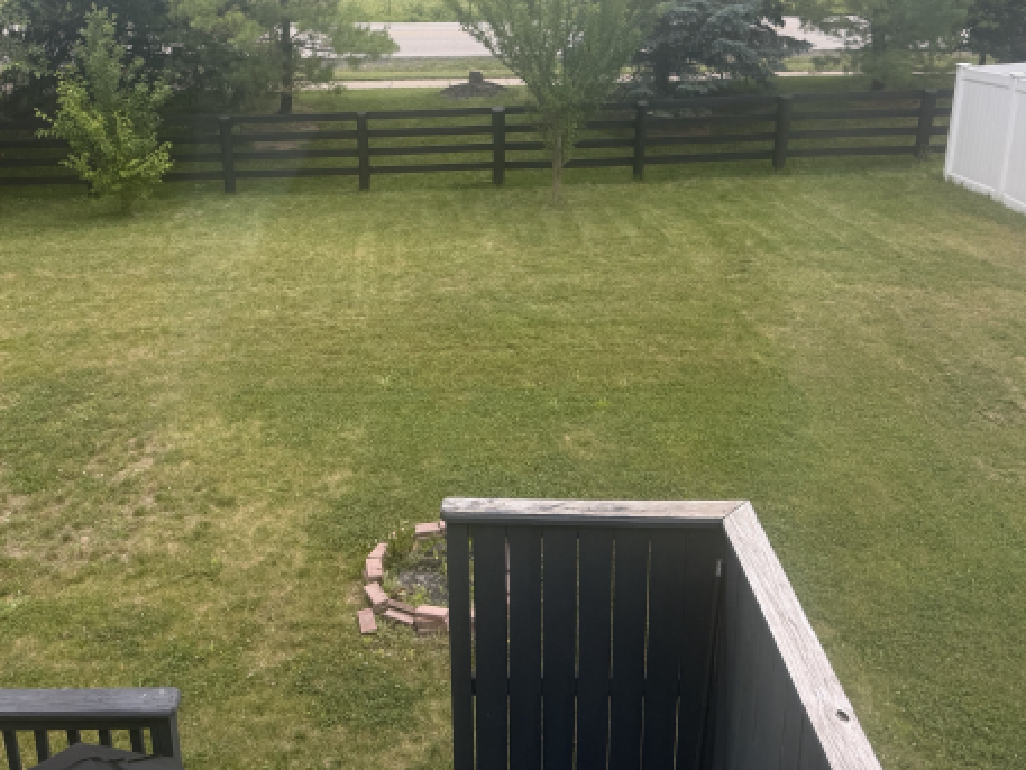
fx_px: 1038
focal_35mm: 35
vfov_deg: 39.8
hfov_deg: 52.4
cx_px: 425
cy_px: 211
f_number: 1.78
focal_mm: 6.76
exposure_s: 1/1230
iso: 80
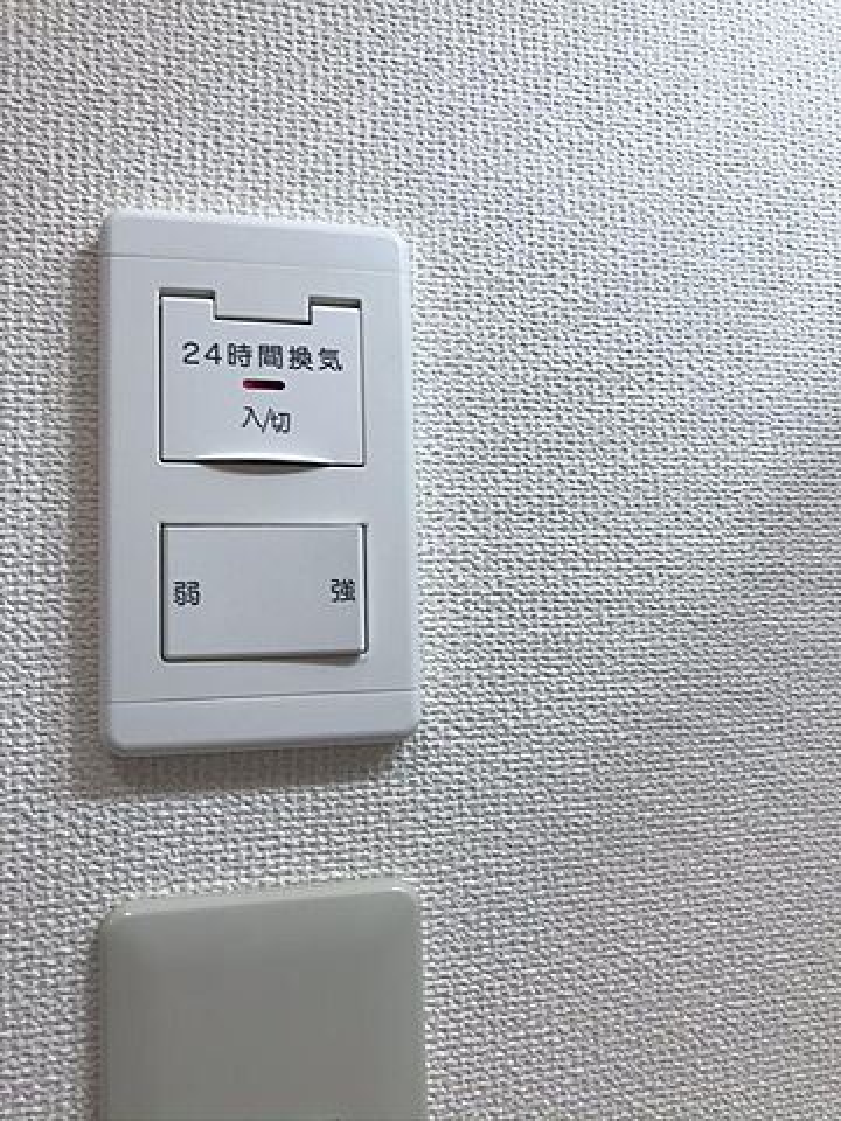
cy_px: 560
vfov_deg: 63.4
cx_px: 420
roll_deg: +1.4
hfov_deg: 49.7
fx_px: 907
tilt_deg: +3.8
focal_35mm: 28
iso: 25
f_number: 1.8
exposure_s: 1/100
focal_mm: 3.99
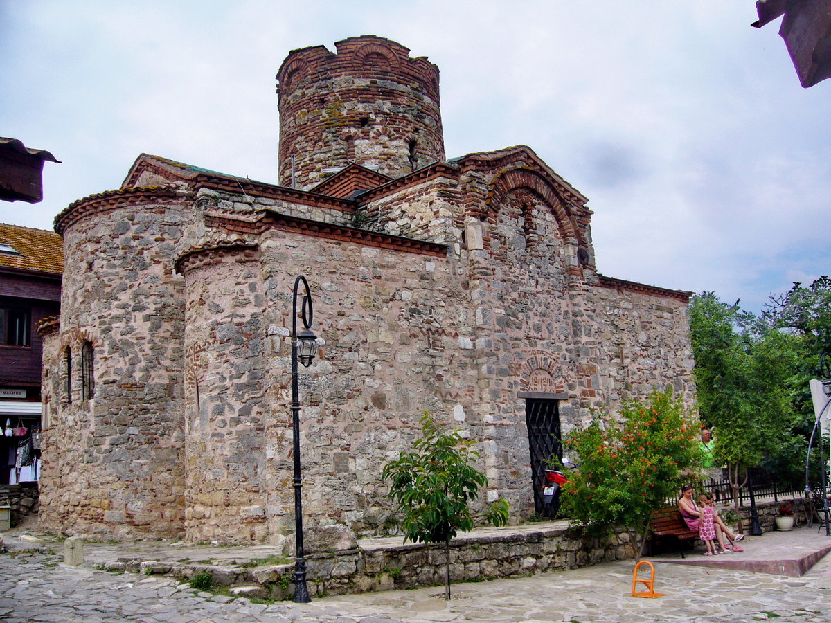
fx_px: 840
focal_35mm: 35
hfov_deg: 52.6
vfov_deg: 40.7
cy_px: 312
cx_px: 416
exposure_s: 1/320
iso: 80
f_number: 5.6
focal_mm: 5.8
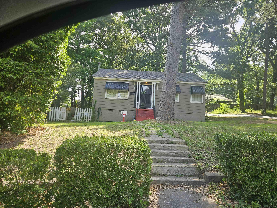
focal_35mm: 23
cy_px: 104
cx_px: 138
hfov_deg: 73.9
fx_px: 184
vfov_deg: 58.9
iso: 25
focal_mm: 5.4
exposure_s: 1/314
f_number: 1.8
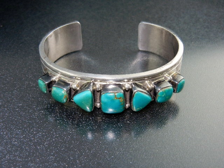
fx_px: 336
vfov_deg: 28.0
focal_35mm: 52
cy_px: 84
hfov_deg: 36.8
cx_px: 112
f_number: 3.9
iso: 405
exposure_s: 1/30
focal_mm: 9.3
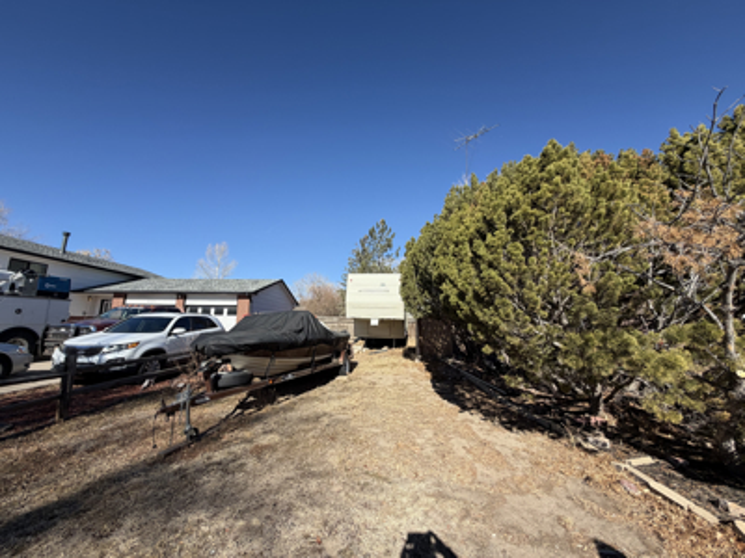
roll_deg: +1.4
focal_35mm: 14
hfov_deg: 102.1
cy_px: 279
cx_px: 372
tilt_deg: +9.9
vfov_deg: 85.7
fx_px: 301
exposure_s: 1/770
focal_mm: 2.22
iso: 32
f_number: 2.2
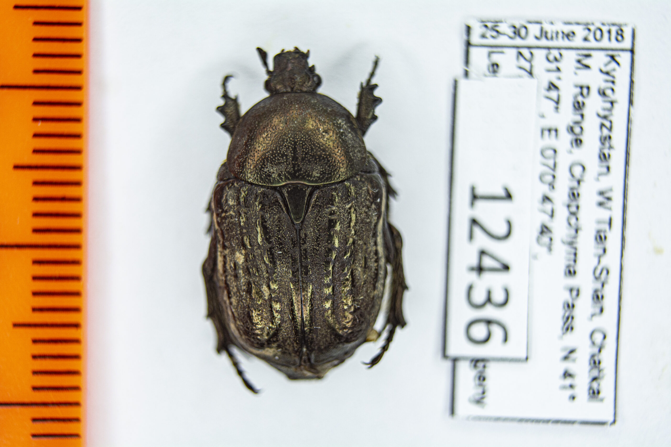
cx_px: 336
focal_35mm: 63
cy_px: 224
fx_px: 1174
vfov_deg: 21.6
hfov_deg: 31.9
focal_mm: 42
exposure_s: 1/125
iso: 200
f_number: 5.6
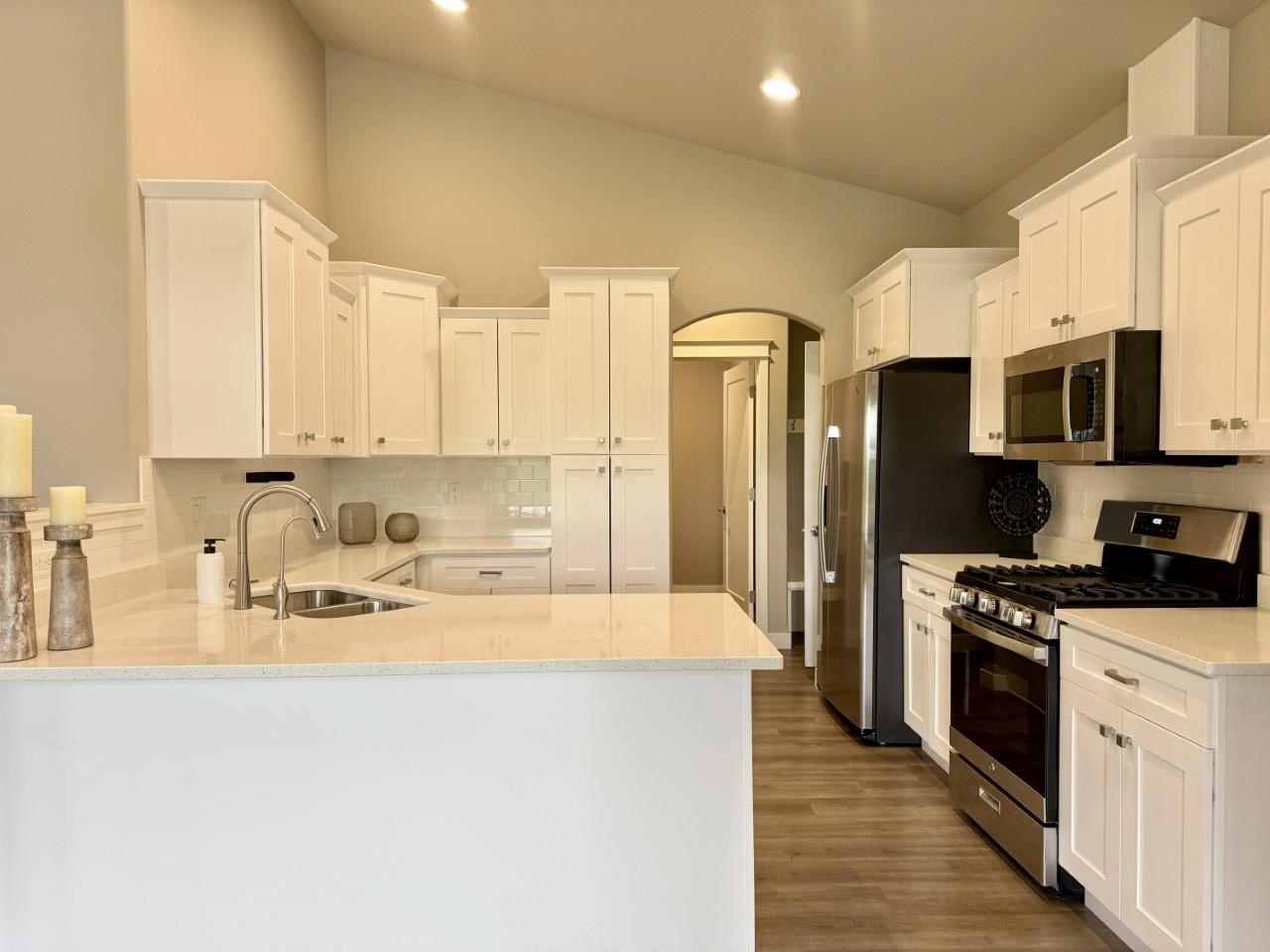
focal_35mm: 24
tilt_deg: -1.3
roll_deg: +0.0
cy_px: 476
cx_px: 635
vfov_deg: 56.8
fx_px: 881
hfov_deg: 71.6
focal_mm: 6.76
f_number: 1.78
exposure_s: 1/120
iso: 160
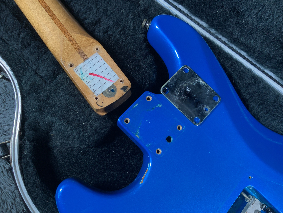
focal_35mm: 29
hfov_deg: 61.7
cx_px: 142
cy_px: 106
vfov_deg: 48.2
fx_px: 237
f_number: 1.8
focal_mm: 3
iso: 40
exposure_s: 1/104
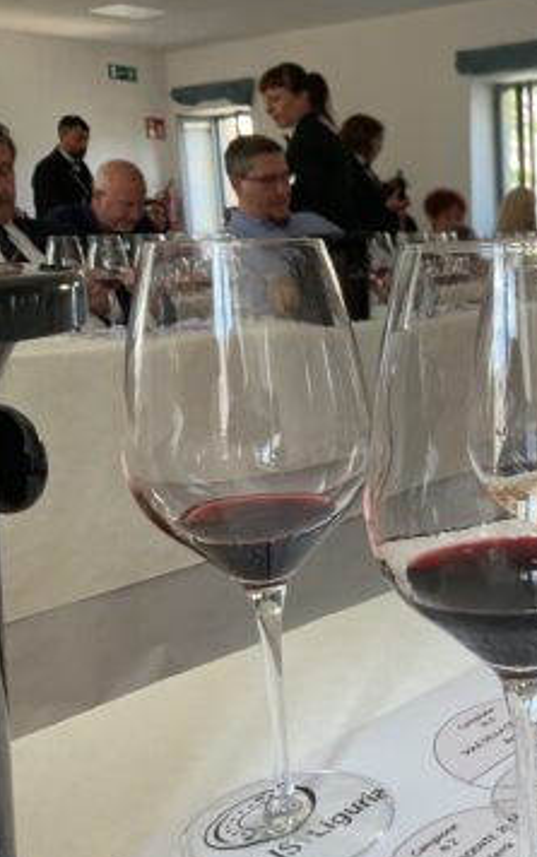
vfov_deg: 43.4
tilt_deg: -12.4
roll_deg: +1.5
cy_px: 450
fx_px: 1075
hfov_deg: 25.6
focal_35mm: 46
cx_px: 618
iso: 50
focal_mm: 3
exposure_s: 1/120
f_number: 1.8
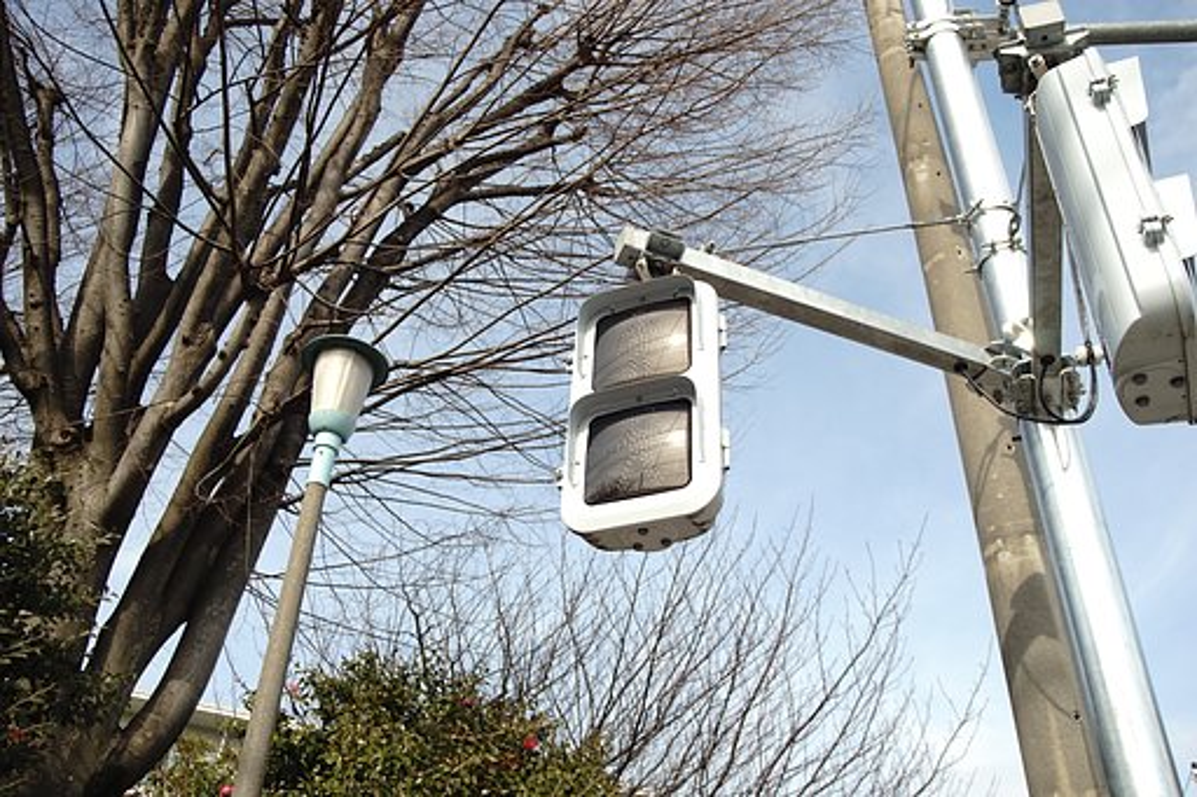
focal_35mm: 35
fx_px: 1163
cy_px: 398
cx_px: 598
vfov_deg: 37.8
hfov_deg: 54.4
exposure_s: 1/500
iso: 800
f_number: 9
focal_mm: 35
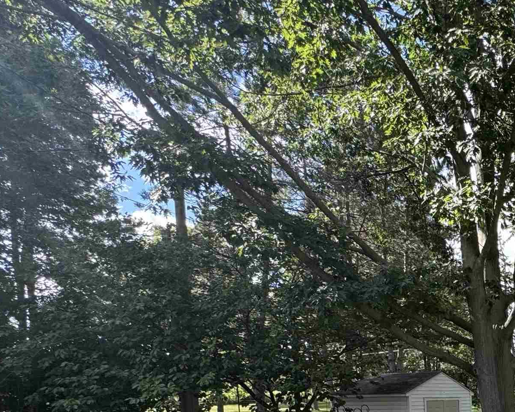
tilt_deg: -4.6
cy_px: 433
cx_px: 587
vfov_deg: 36.8
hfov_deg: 40.1
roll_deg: -0.2
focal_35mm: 35
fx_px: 534
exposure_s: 1/200
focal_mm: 2.22
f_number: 2.2
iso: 40
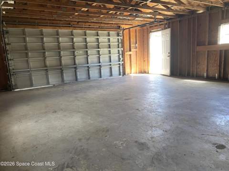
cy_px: 86
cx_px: 114
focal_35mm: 26
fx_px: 172
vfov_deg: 53.0
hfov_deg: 67.4
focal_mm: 4.25
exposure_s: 1/77
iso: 125
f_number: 1.8
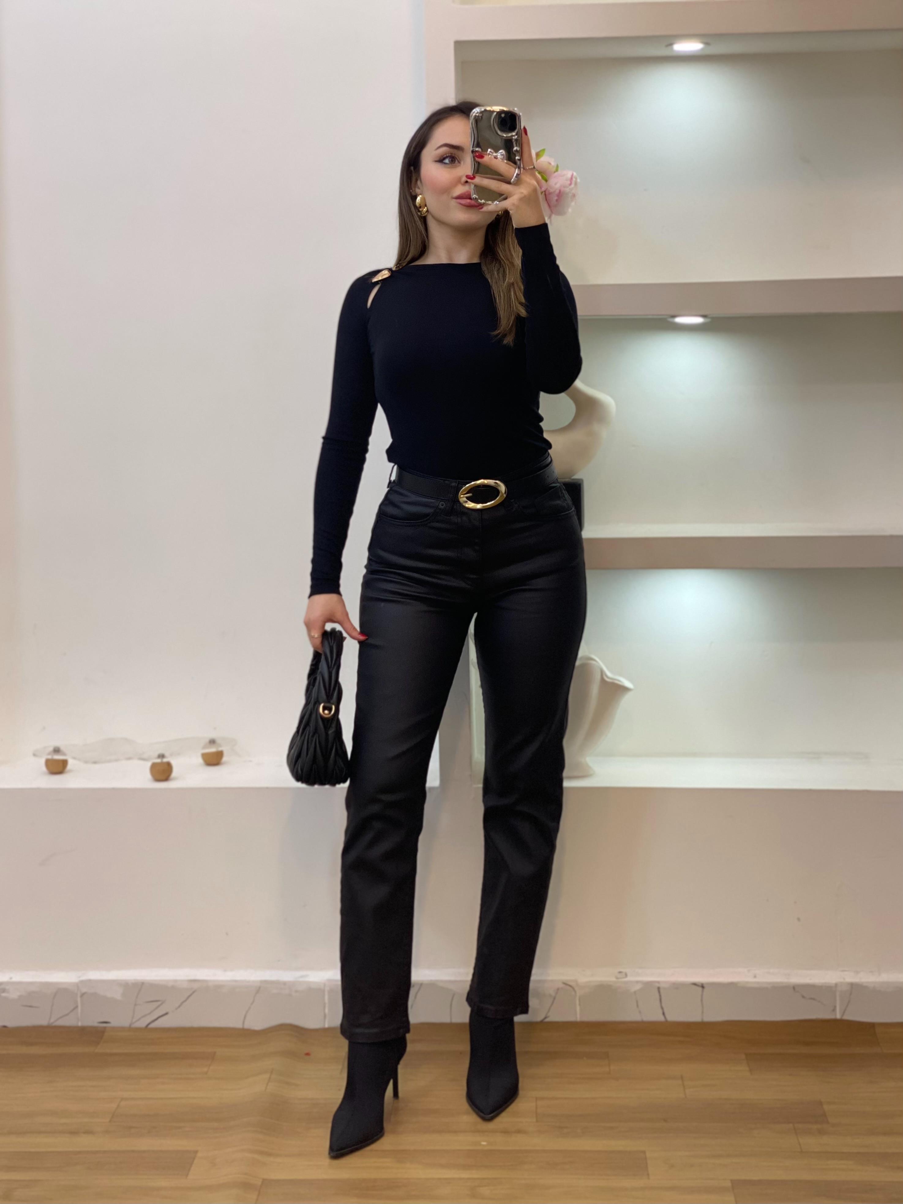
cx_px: 452
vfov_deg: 36.8
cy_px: 602
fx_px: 1809
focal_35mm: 52
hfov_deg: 28.0
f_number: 2
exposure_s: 1/100
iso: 80
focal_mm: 6
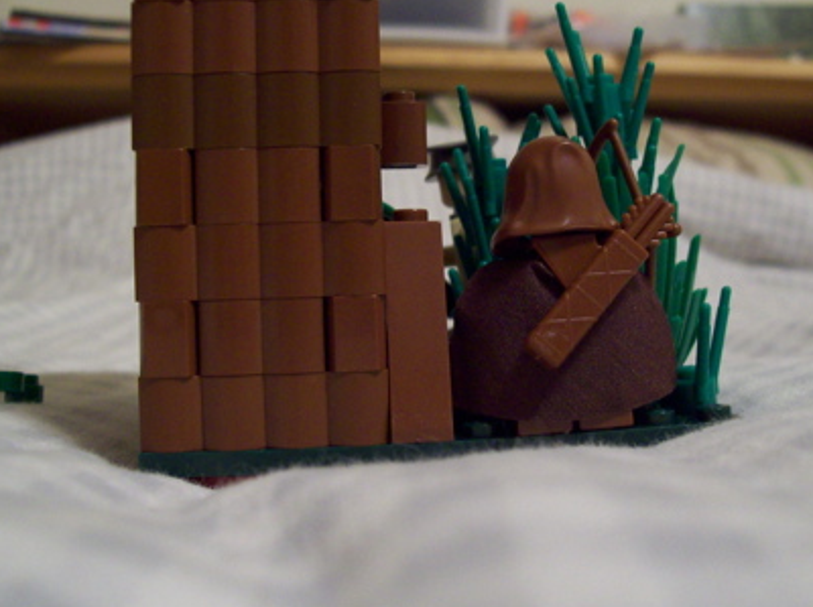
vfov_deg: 32.1
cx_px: 455
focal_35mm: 45
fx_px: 1056
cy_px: 280
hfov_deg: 42.1
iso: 200
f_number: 2.7
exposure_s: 1/8
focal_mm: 6
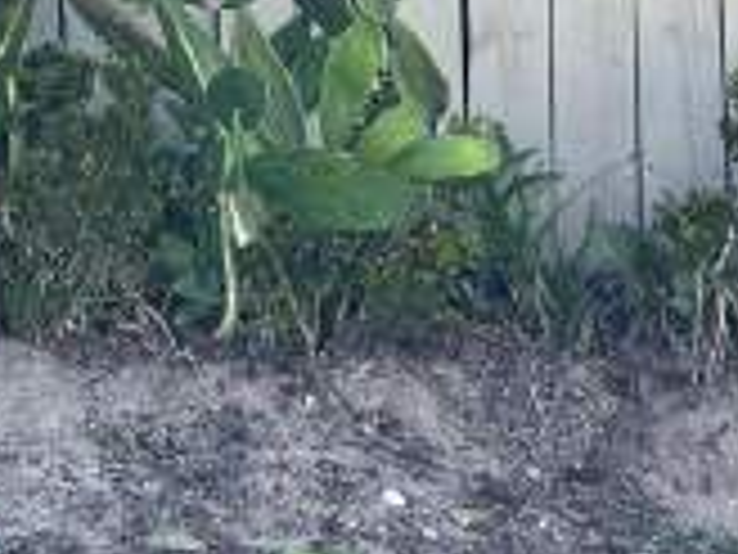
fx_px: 2494
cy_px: -671
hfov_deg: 14.5
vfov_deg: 11.1
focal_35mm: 117
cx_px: -644
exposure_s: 1/1425
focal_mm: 6.76
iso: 80
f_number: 1.78
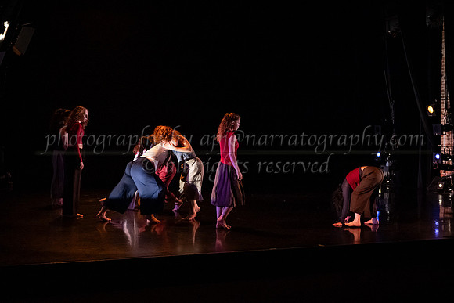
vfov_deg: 27.5
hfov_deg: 40.1
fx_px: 619
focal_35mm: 49
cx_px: 272
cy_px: 126
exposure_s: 1/320
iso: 4000
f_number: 3.5
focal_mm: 41
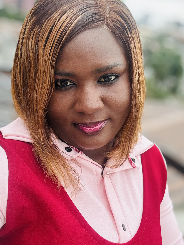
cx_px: 102
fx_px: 291
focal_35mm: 41
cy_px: 127
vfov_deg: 45.8
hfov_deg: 35.1
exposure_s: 1/74
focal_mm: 2.69
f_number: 1.9
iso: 80
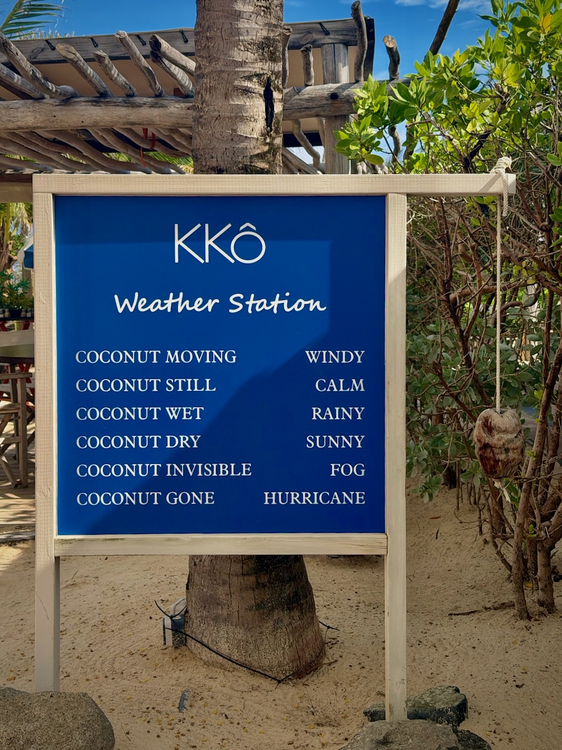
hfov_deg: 30.3
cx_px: 281
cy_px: 375
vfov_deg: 39.7
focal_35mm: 48
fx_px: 1039
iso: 64
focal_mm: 6.76
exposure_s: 1/2494
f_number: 1.78
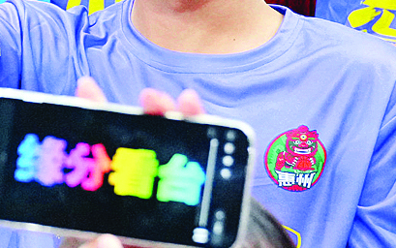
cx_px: -246
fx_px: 2624
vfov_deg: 5.4
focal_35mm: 243
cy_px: -16
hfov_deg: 8.4
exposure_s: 1/320
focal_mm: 43
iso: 1600
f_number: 4
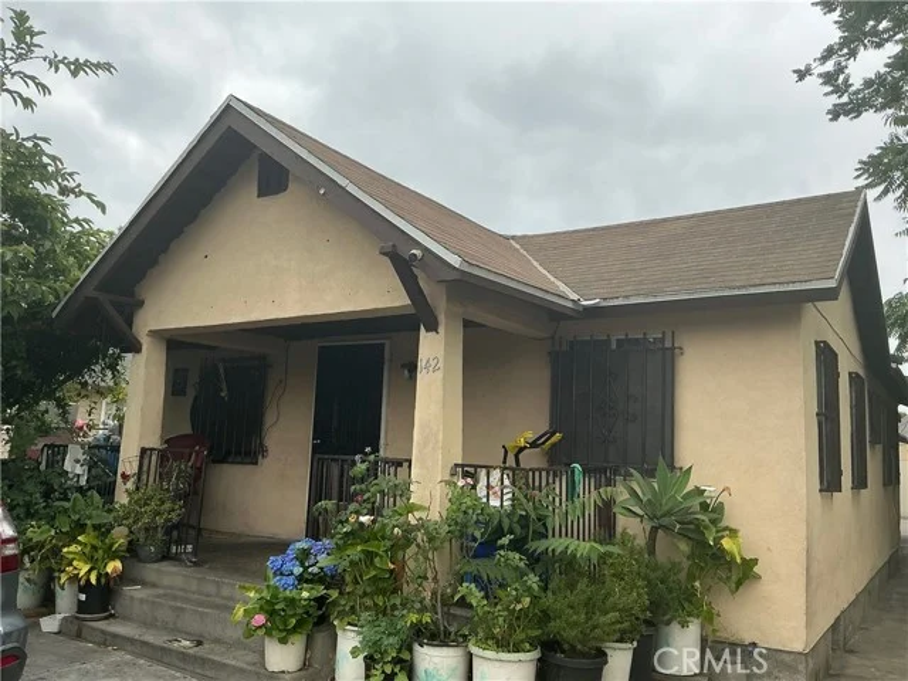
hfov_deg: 63.4
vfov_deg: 49.7
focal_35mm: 28
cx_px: 454
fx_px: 734
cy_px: 340
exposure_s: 1/1786
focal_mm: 3
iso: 25
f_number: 1.8
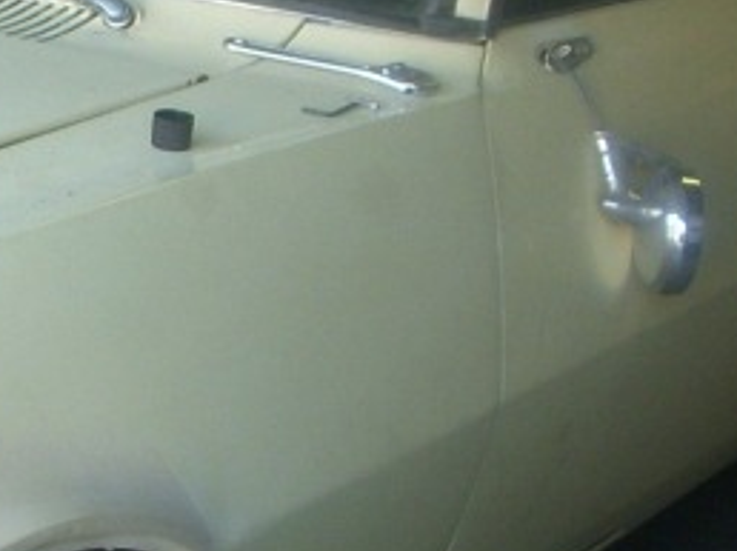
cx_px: -43
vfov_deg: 9.8
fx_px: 3212
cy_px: 451
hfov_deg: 12.9
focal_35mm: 151
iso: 100
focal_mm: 6.3
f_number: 3.3
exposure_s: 1/40
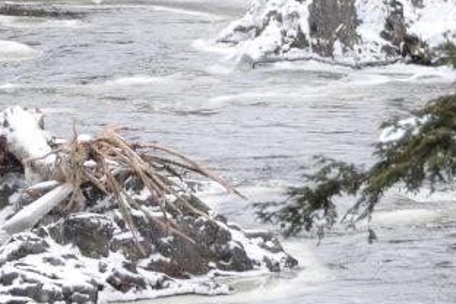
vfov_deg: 2.4
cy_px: -308
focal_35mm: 577
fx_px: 7308
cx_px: 42
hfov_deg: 3.6
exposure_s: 1/200
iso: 400
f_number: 7.1
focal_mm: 80
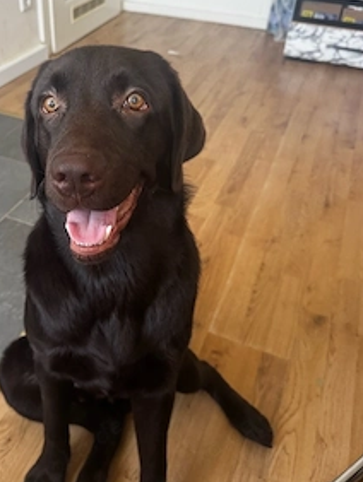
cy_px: 209
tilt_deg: -35.7
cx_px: 110
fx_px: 475
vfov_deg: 53.7
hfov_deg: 41.1
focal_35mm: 34
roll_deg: +1.5
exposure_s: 1/60
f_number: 1.78
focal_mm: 6.76
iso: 320
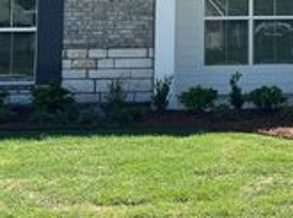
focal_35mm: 79
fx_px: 667
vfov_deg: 17.8
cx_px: 339
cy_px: -31
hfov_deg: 23.0
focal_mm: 5.7
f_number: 1.5
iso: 50
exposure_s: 1/3704
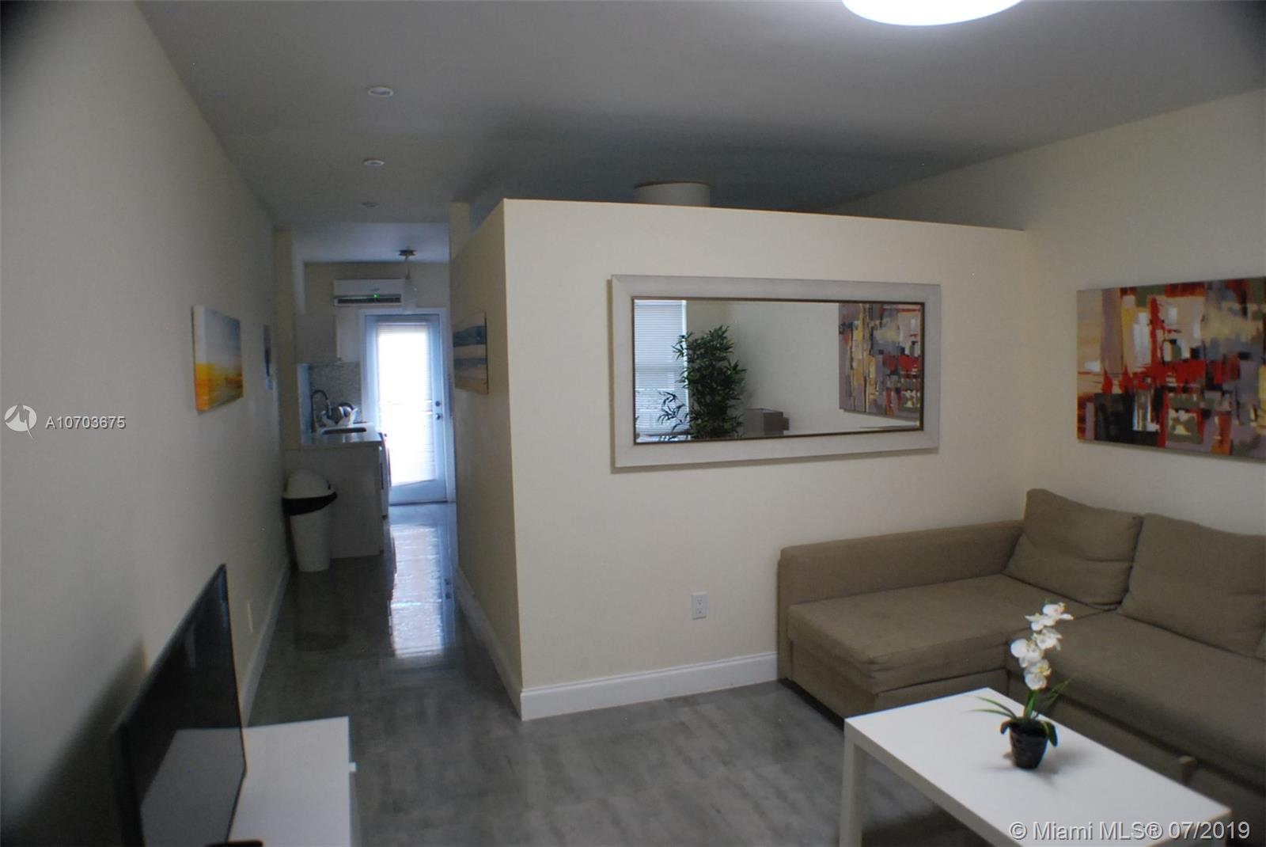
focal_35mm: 30
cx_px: 633
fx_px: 1056
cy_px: 424
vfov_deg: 43.7
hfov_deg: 61.9
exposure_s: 1/30
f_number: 3.8
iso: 900
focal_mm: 20
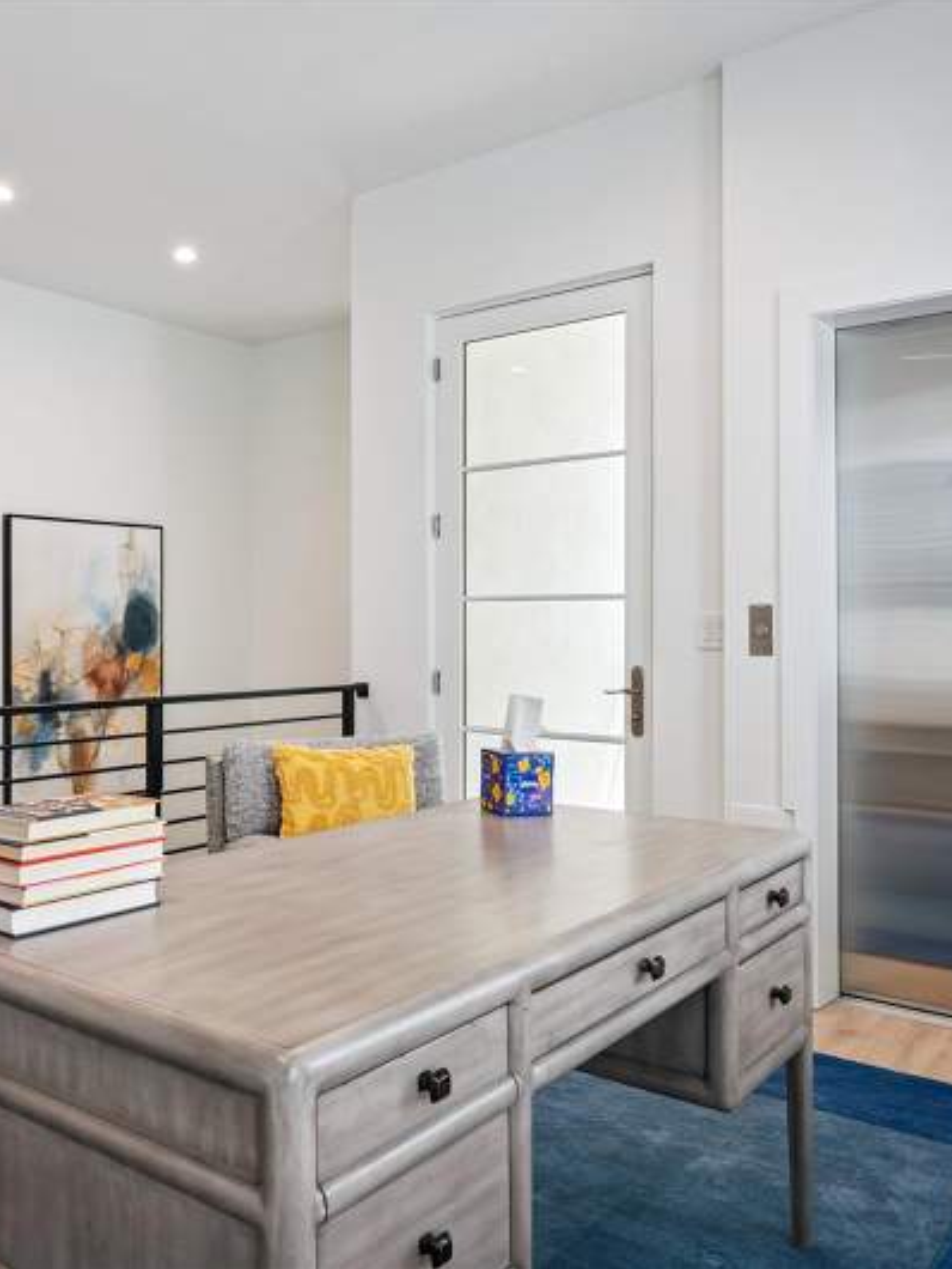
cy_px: 633
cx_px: 321
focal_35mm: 30
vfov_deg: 60.4
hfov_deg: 46.5
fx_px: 1089
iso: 200
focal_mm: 20.5
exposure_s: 1/8
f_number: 9
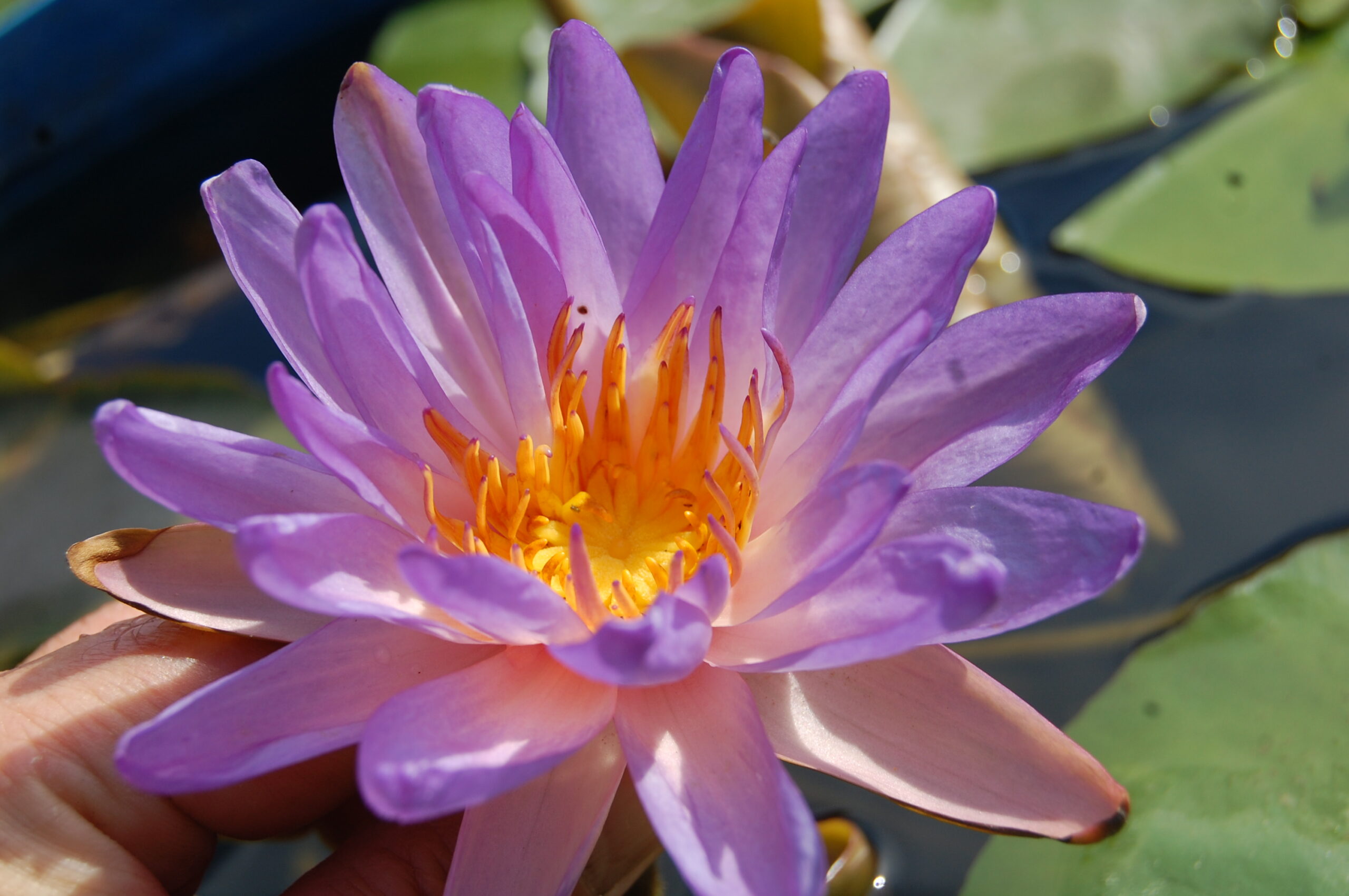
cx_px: 674
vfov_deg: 21.5
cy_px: 448
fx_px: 2359
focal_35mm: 63
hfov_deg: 31.9
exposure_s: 1/250
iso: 200
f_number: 8
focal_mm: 42
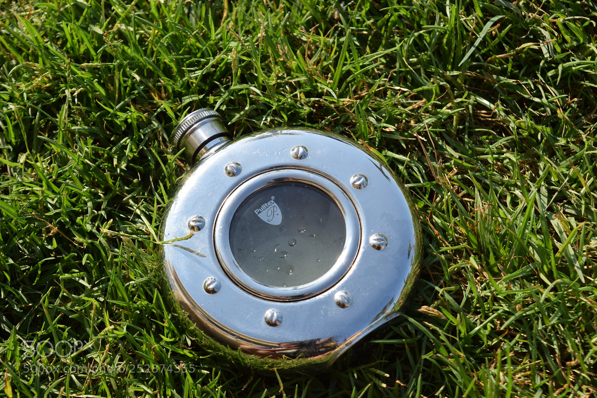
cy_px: 199
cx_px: 298
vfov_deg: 16.5
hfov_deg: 24.6
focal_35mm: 82
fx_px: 1368
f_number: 8
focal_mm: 55
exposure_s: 1/640
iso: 200
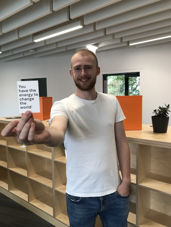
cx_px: 86
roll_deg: +0.6
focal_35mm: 28
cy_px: 114
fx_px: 184
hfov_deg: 49.7
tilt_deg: -4.9
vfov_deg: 63.4
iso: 25
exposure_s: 1/50
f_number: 1.8
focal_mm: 3.99
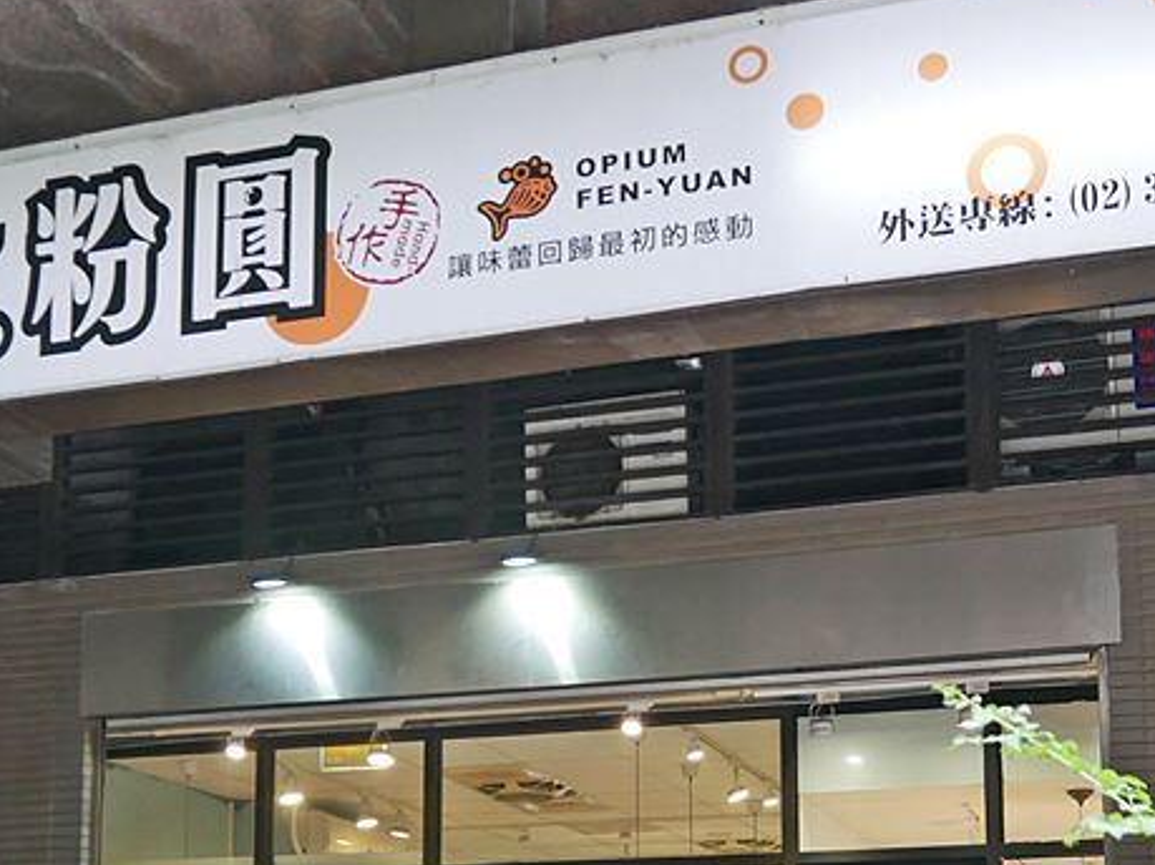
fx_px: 2035
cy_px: 831
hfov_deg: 31.6
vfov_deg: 23.2
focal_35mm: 61
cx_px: 448
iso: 800
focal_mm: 14
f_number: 3.5
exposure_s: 1/60
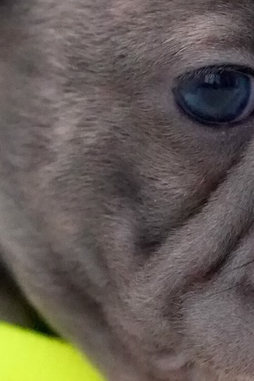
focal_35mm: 443
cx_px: 23
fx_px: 4690
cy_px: 443
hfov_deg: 3.1
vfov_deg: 4.6
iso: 12800
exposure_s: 1/500
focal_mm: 85
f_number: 3.2
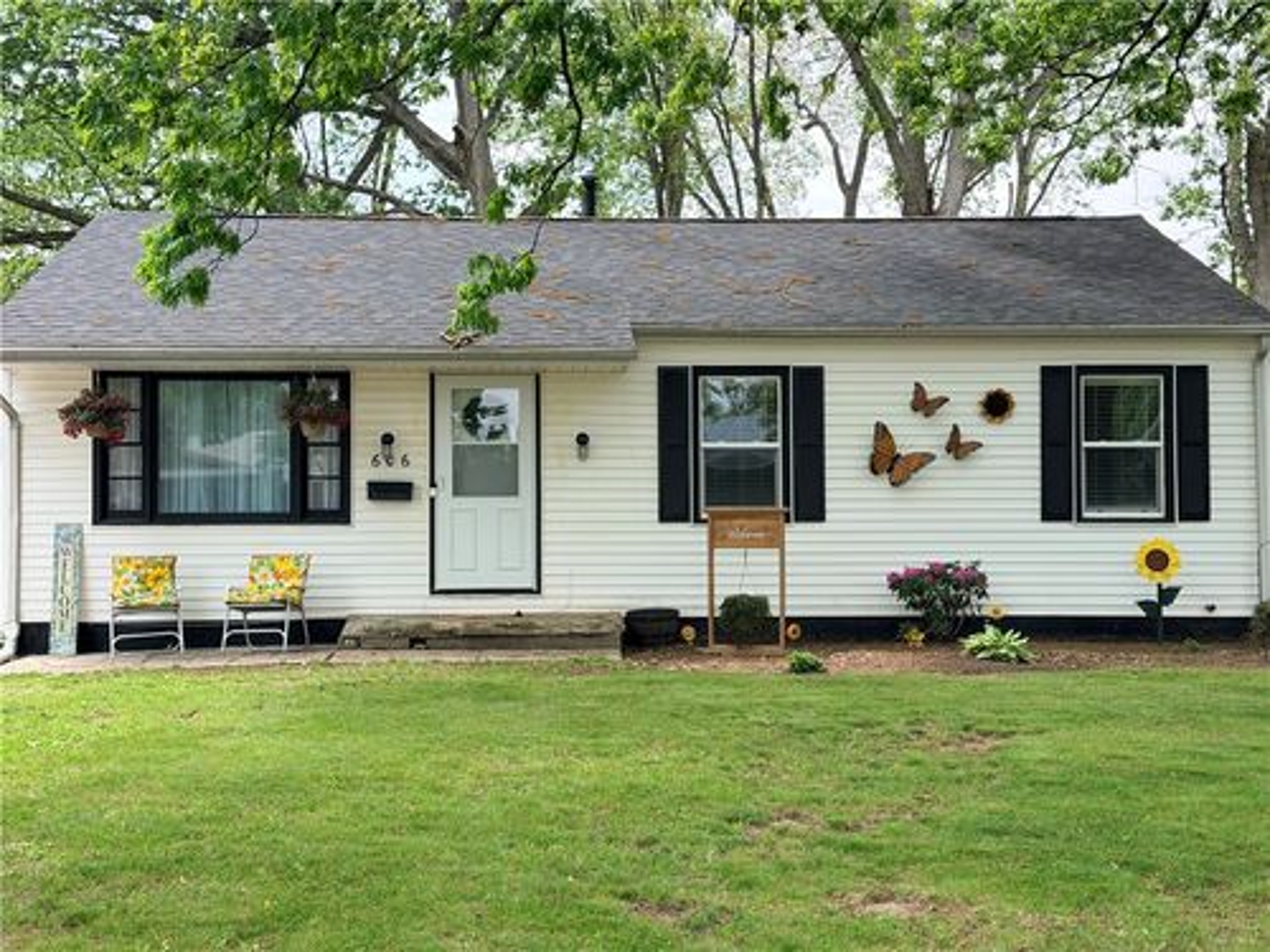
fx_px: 1761
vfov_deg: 30.3
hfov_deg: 39.7
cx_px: 635
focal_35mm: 48
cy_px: 476
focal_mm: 6.76
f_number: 1.78
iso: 80
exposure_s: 1/1513
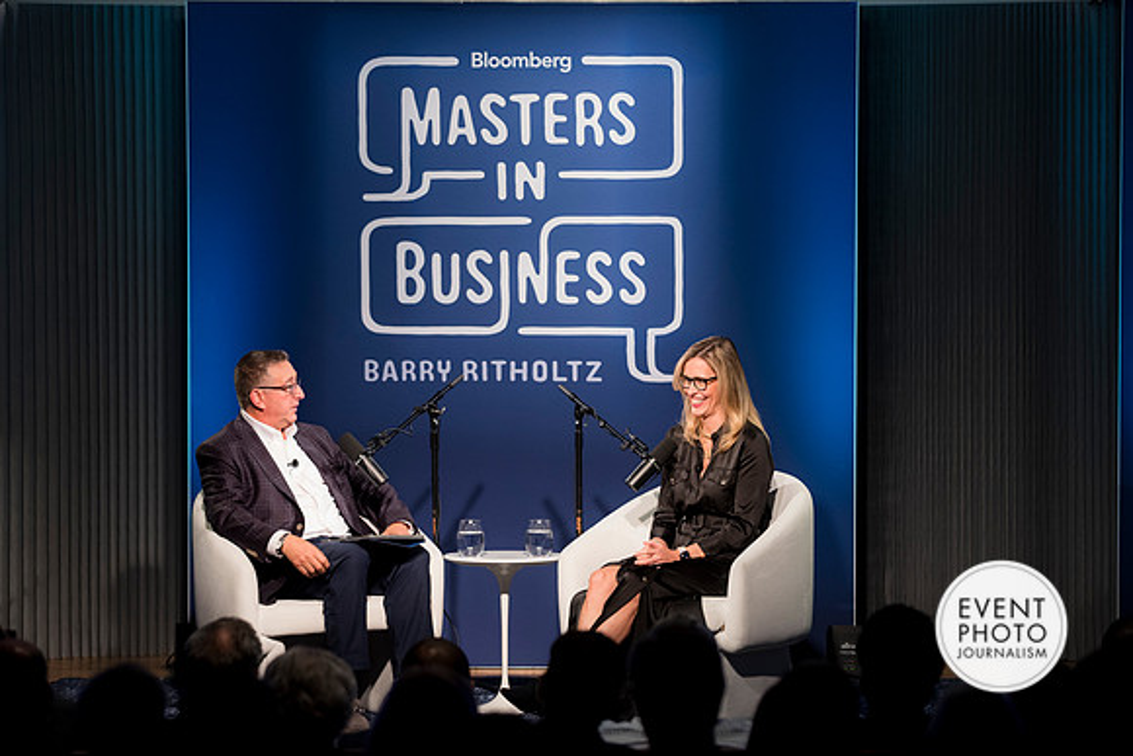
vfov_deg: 10.1
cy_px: 364
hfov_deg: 15.1
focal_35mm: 136
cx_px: 588
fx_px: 4269
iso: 1250
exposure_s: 1/125
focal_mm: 130
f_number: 2.8
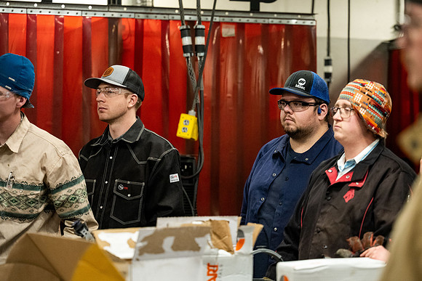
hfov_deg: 18.6
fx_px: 1288
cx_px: 241
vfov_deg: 12.5
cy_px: 121
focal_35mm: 110
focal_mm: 96
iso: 4000
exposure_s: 1/640
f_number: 2.8
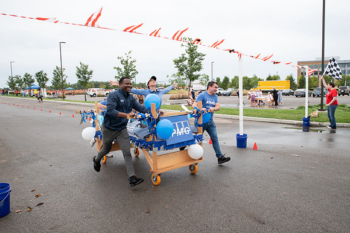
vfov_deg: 50.3
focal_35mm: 26
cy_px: 120
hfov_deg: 70.3
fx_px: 248
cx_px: 183
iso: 640
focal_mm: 24
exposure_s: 1/320
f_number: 7.1
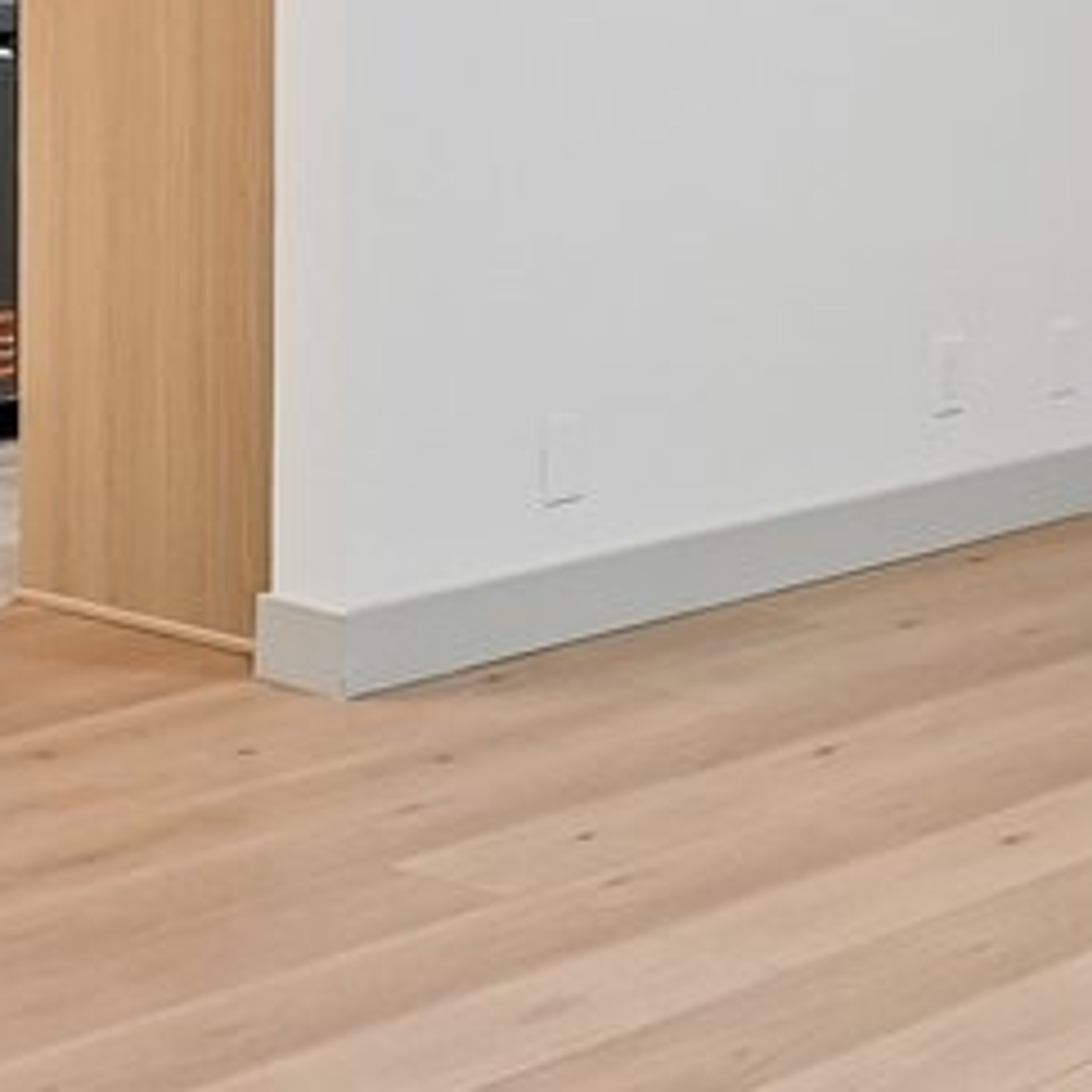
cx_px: 562
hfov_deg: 18.7
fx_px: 3319
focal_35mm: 93
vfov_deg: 18.2
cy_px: -7
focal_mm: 13
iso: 250
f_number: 8
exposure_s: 1/3.33
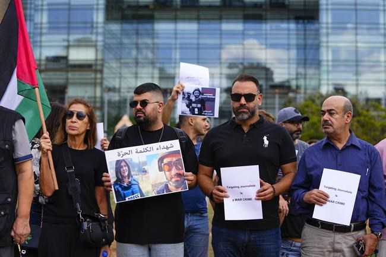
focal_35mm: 70
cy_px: 128
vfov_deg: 19.4
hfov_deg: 28.9
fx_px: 750
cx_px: 193
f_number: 3.5
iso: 100
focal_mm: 70
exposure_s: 1/800
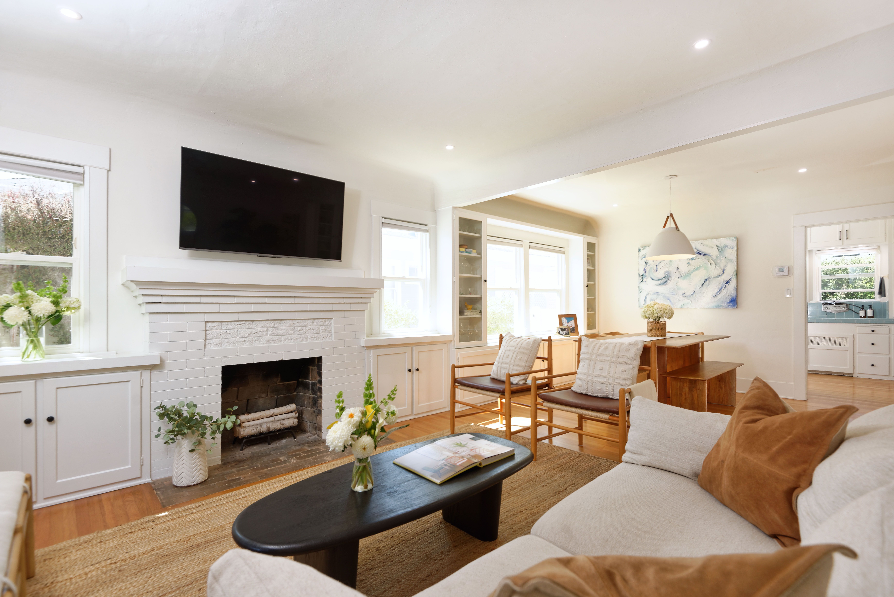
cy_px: 298
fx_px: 397
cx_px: 447
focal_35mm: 16
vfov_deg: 73.8
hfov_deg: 96.7
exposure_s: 1/50
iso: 200
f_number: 5.6
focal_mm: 16
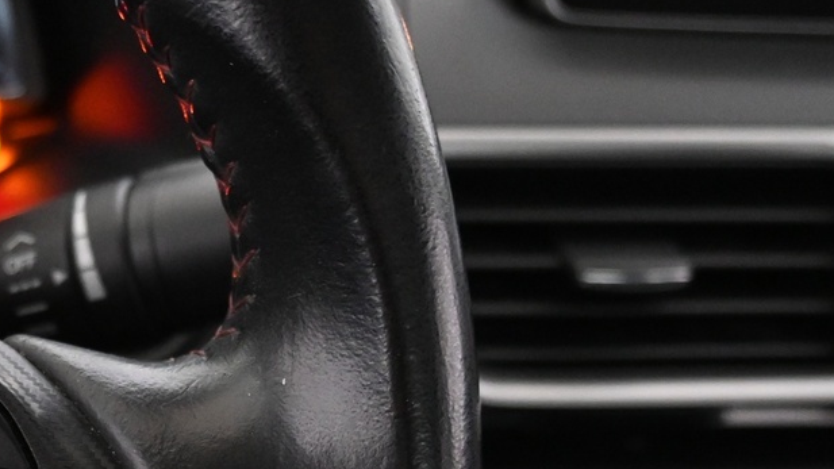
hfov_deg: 30.7
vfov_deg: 17.6
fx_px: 1459
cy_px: 520
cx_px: 109
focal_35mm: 66
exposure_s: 1/25
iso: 3200
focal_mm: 16
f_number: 3.5
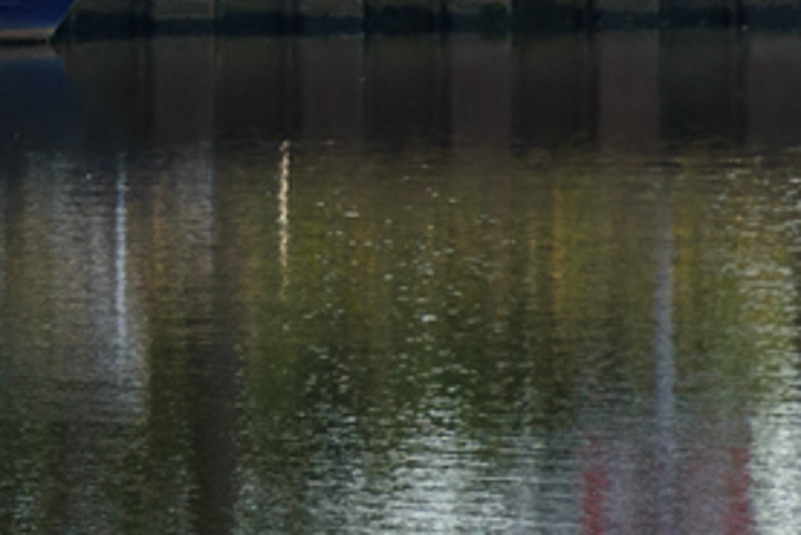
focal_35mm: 520
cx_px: -833
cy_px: 101
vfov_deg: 2.6
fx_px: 11576
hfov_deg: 3.9
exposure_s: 1/1000
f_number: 7.1
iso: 200
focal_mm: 80
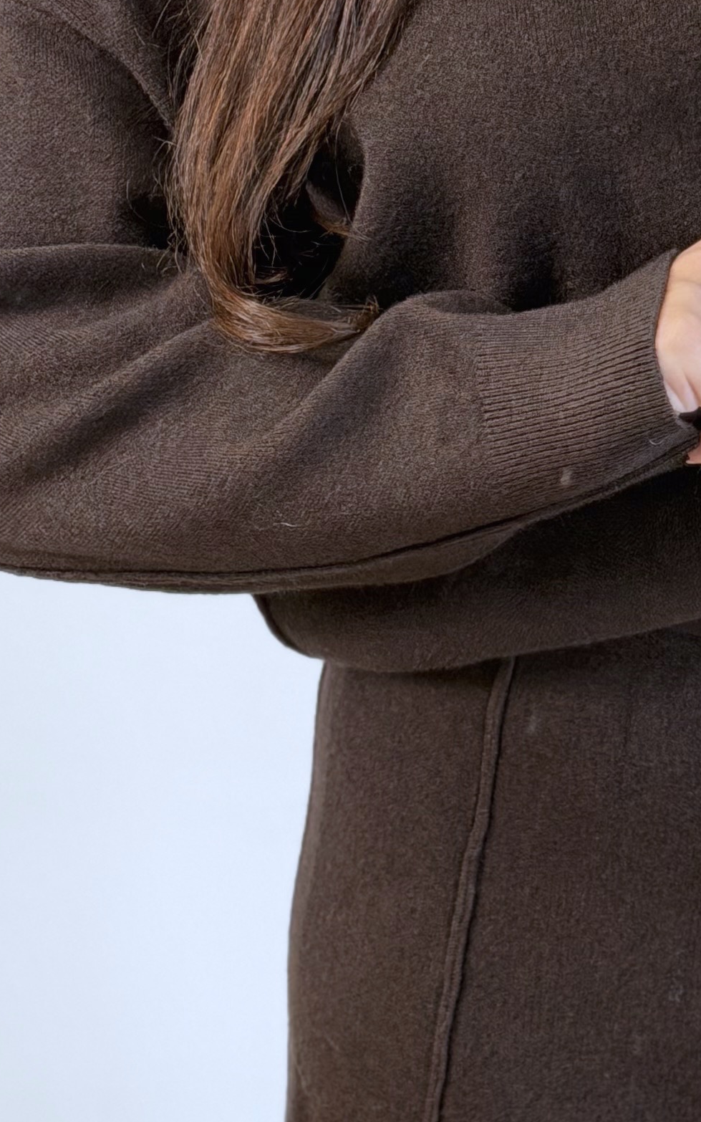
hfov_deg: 9.9
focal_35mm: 131
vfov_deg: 15.9
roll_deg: -0.8
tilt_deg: -15.9
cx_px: 808
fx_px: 4004
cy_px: 370
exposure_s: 1/50
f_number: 1.78
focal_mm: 6.76
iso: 125
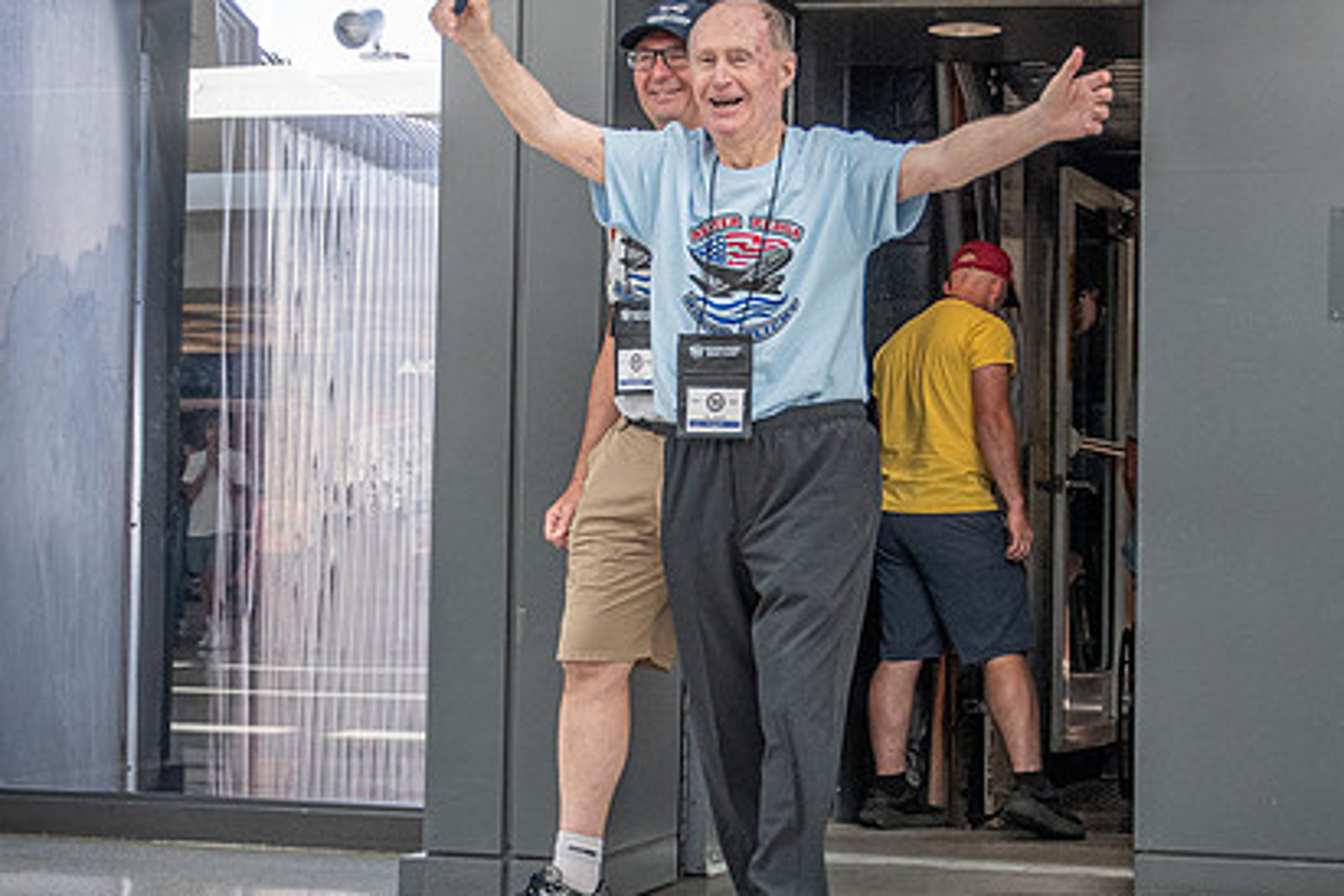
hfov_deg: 25.4
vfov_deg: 17.1
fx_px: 2986
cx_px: 704
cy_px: 393
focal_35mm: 80
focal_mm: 27
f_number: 3.2
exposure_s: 1/640
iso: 800
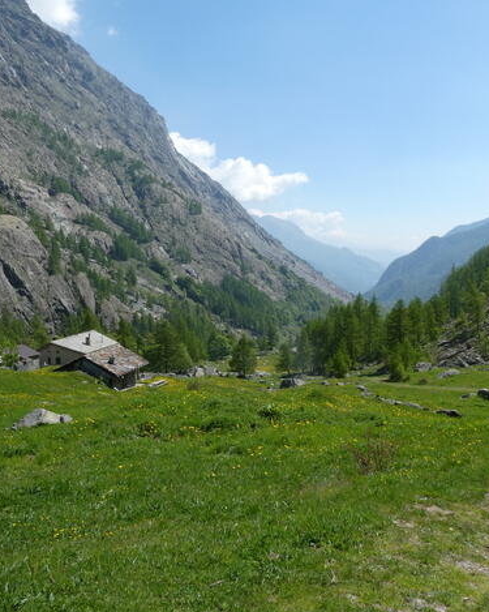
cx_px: 263
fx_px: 579
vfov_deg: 55.7
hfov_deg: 45.7
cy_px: 301
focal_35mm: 32
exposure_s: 1/320
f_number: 5.6
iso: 80
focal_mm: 4.3
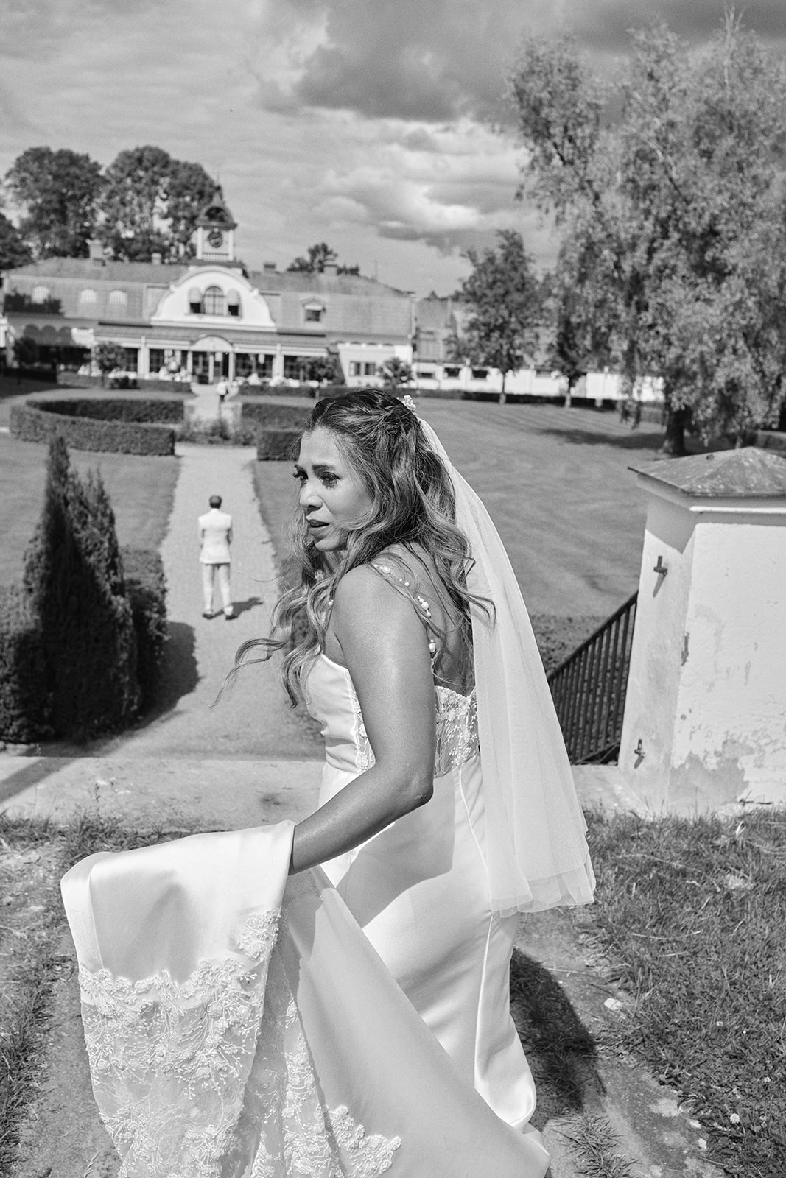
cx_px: 393
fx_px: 1146
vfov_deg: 54.4
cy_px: 589
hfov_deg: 37.9
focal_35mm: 35
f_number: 4
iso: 125
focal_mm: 23
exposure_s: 1/950
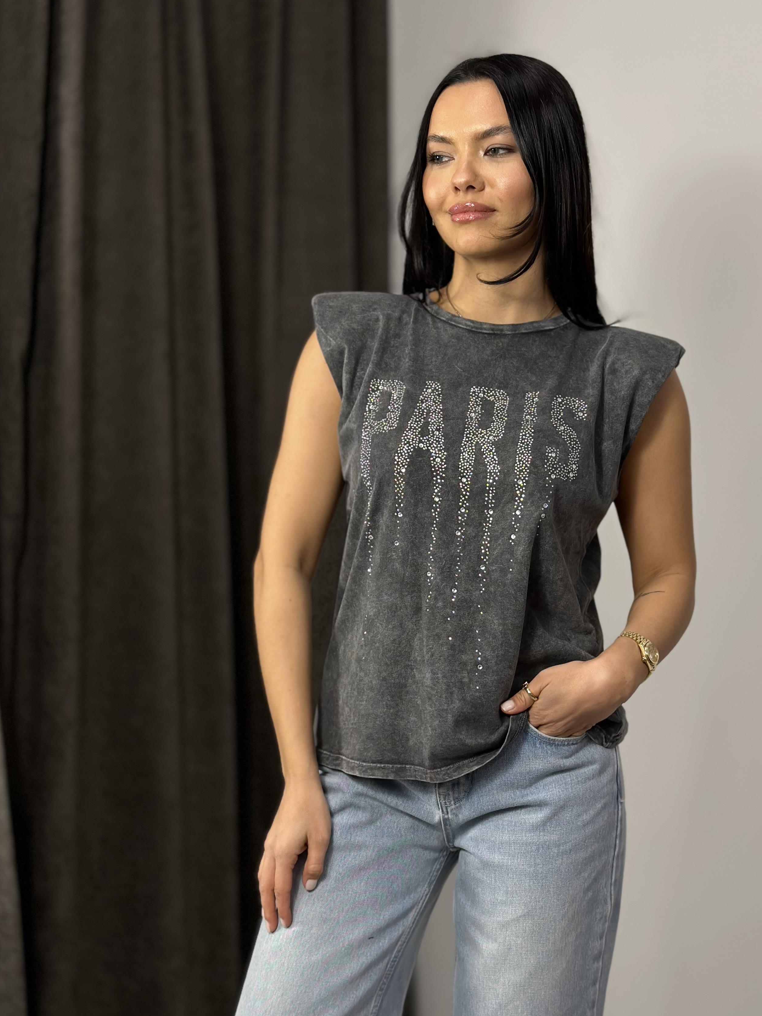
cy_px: 514
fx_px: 1702
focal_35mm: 58
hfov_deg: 25.2
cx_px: 443
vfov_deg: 33.2
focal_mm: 6.86
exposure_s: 1/100
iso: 100
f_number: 1.78
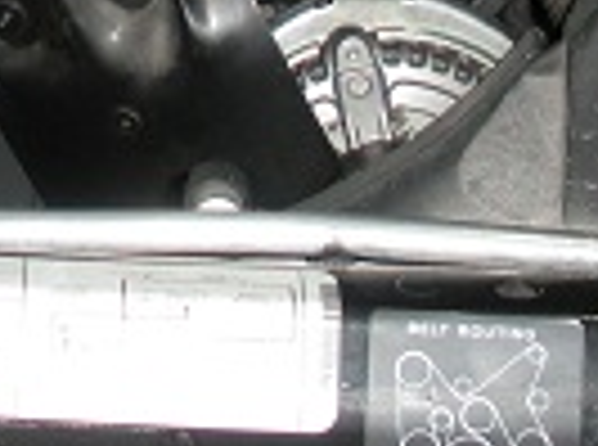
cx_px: -81
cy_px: -478
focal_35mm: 176
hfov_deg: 11.1
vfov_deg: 8.0
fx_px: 3032
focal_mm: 6.3
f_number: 3.5
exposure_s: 1/60
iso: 136
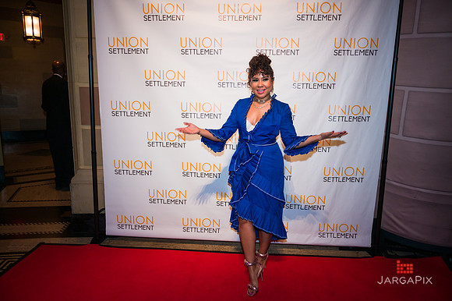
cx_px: 226
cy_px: 150
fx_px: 301
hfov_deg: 73.8
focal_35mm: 24
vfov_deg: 53.1
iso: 640
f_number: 3.2
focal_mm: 24
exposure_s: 1/200
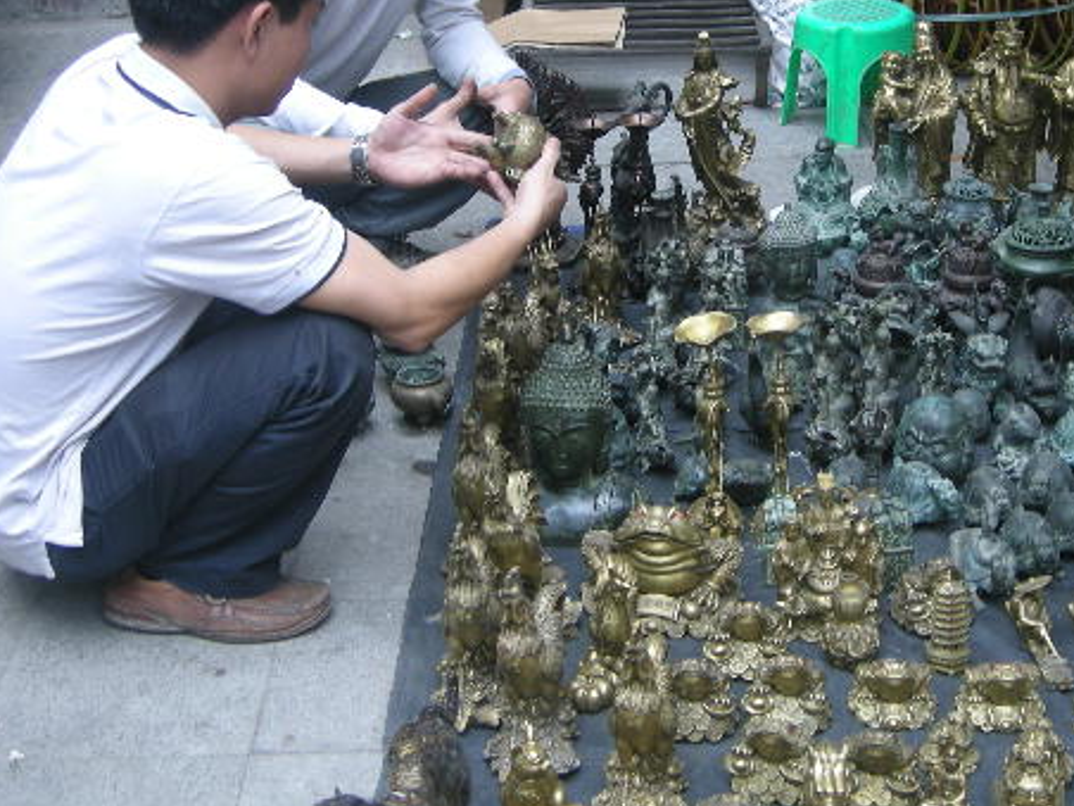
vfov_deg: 21.5
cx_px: 710
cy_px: 240
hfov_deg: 28.4
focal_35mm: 68
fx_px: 2110
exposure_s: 1/62.3
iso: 64
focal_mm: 10.1
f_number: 3.1
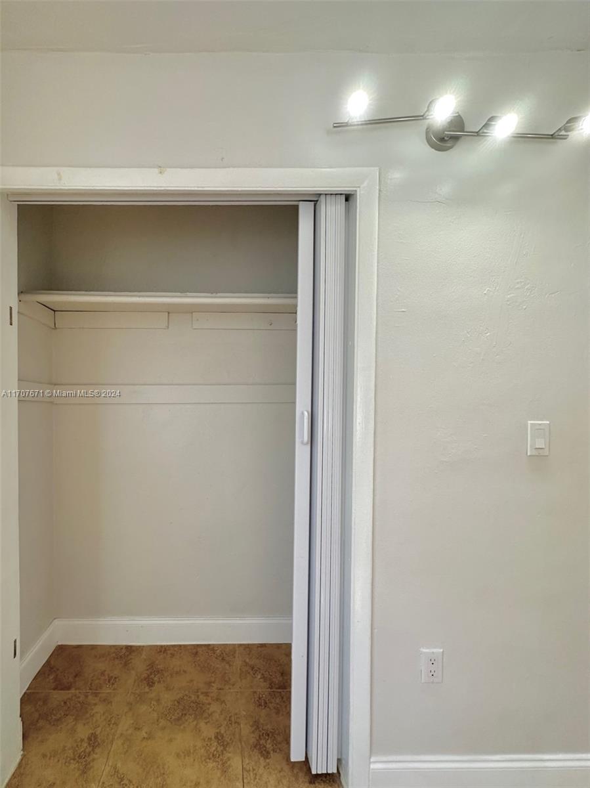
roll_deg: -1.7
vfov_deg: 102.1
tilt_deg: -0.3
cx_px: 295
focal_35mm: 14
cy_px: 394
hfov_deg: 85.6
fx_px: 318
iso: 160
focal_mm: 2.22
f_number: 2.2
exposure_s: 1/120
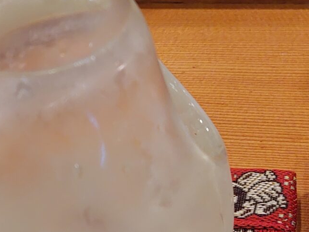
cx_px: -26
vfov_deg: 15.1
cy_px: 257
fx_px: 848
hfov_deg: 19.8
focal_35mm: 95
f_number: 1.8
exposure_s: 1/50
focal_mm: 5.23
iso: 200
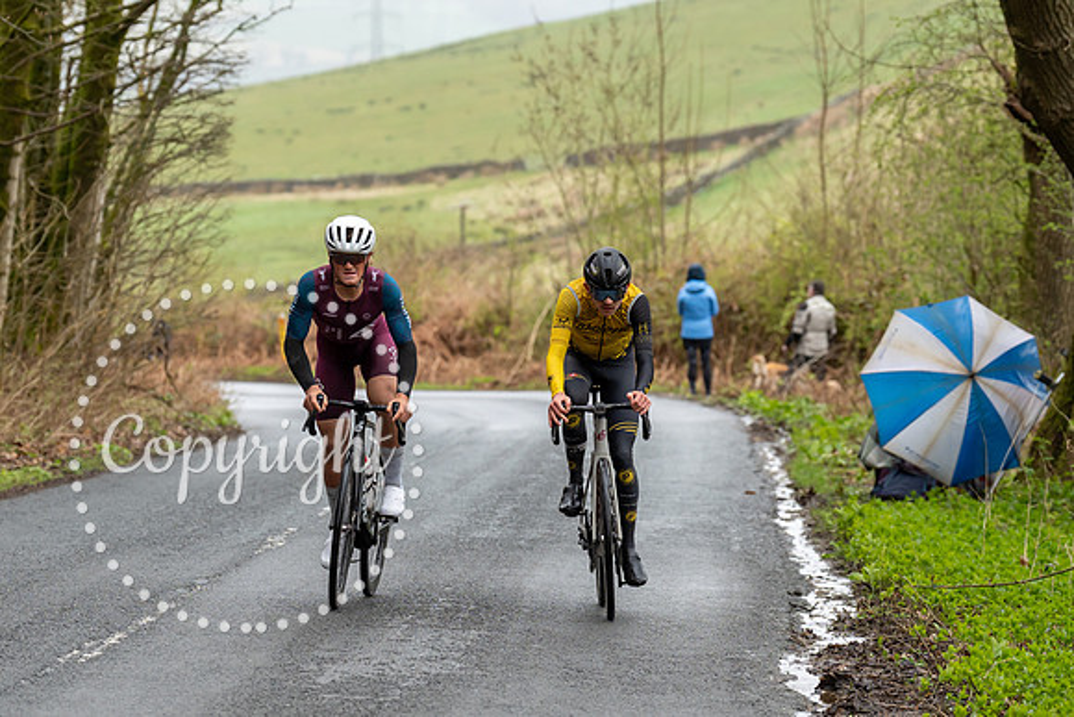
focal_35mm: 196
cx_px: 447
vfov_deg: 7.0
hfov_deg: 10.5
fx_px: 5843
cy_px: 341
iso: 800
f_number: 3.5
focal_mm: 119
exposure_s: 1/1000
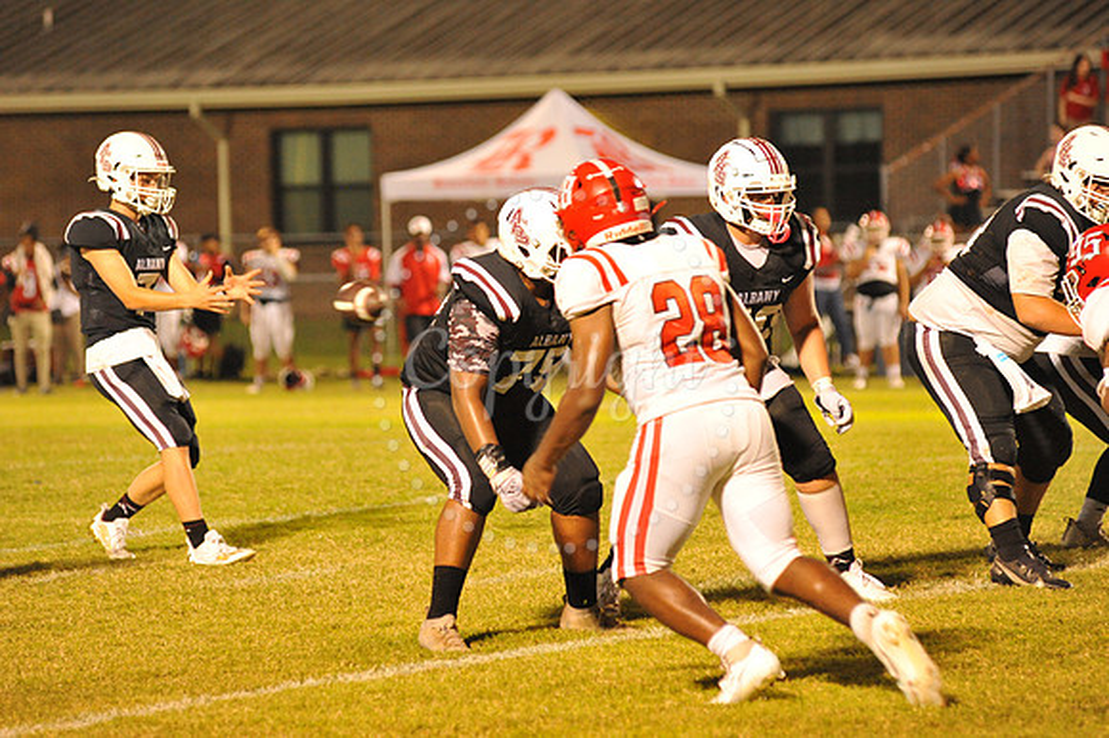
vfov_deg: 6.9
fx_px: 6157
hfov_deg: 10.3
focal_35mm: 200
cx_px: 554
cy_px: 369
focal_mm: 200
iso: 5000
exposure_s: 1/160
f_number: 5
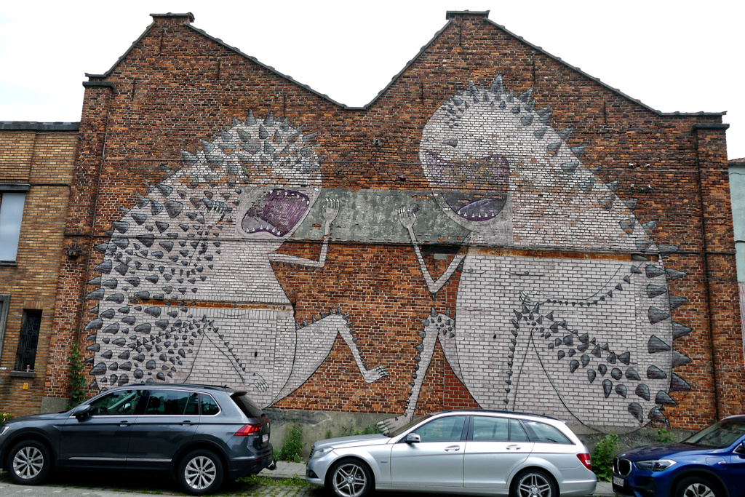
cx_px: 372
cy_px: 248
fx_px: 621
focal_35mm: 30
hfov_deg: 61.9
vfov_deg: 43.6
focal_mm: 11.1
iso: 125
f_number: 3
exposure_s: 1/800
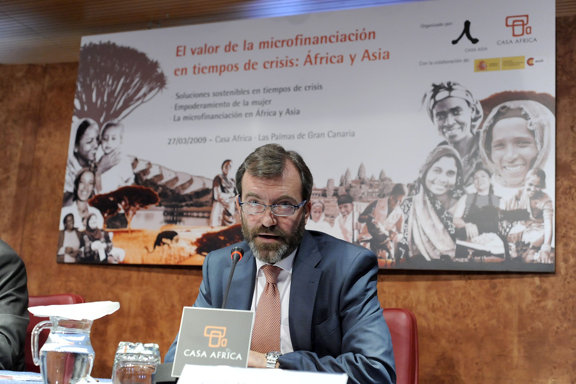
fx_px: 800
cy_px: 192
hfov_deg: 39.6
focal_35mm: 50
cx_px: 288
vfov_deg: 27.0
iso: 3200
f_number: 4.5
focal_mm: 50
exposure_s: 1/60
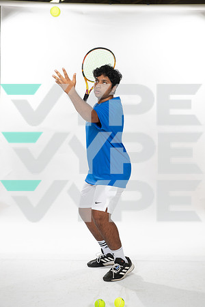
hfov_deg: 26.0
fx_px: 444
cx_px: 102
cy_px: 154
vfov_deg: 38.2
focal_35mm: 52
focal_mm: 52
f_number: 7.1
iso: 800
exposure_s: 1/320
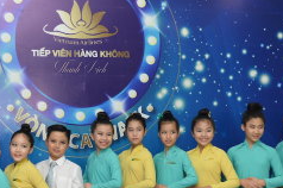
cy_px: 138
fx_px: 636
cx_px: 96
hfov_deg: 25.0
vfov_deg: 16.7
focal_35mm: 81
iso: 800
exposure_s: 1/50
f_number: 4
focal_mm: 29
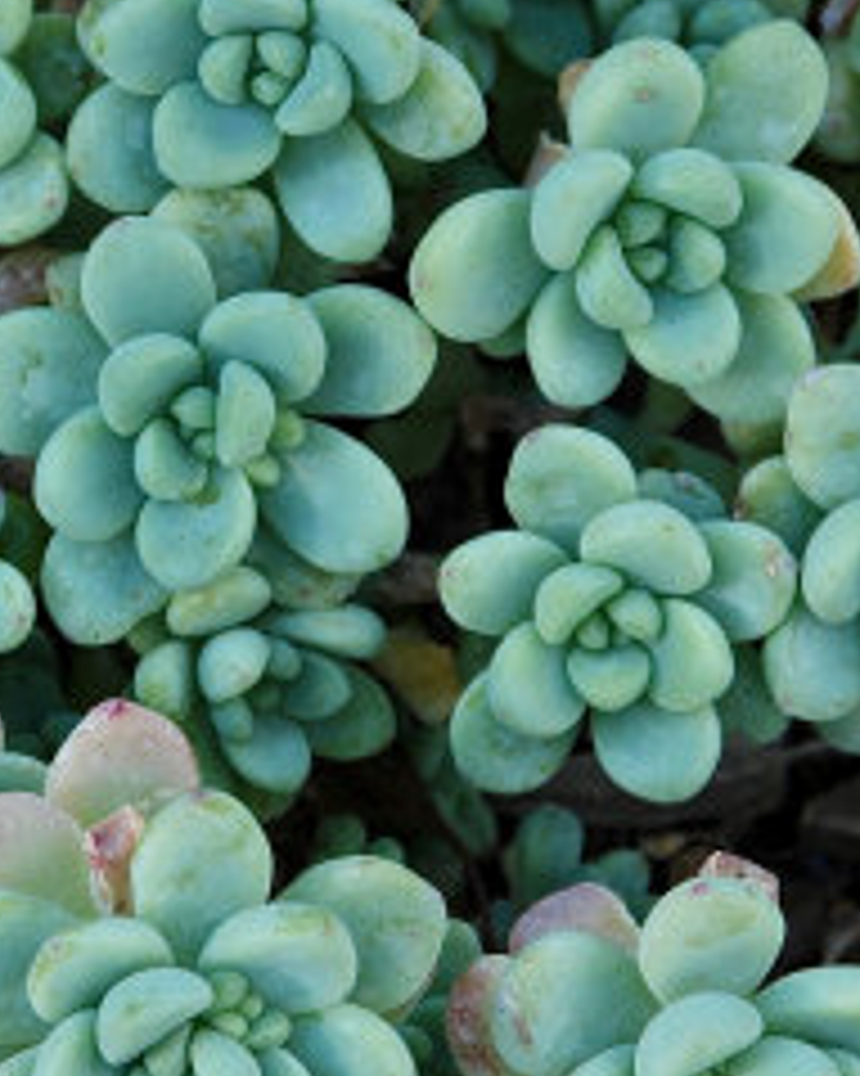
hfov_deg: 5.5
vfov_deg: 6.9
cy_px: 369
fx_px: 8978
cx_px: 203
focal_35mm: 282
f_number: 9
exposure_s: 1/40
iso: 125
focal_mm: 78
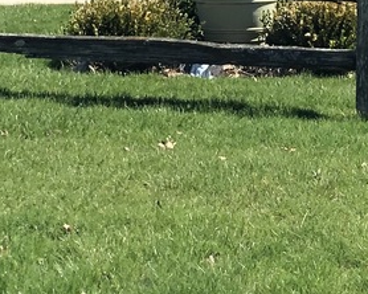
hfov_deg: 7.1
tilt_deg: +1.6
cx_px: 719
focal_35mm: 263
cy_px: -278
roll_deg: +0.1
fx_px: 2862
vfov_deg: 5.8
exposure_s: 1/657
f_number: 2.4
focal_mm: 6
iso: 16
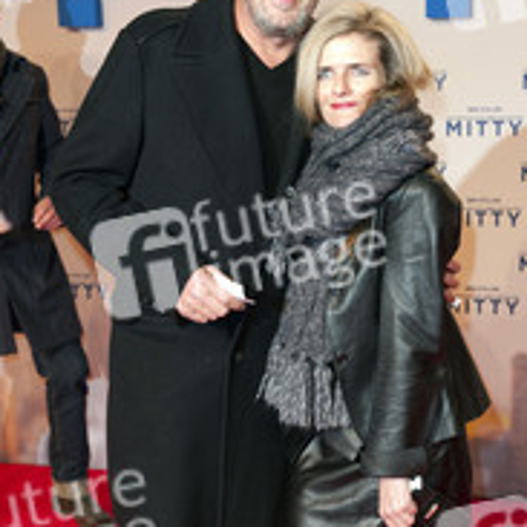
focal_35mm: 89
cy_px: 395
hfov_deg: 19.5
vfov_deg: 19.4
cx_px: 324
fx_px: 1533
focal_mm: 48
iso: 800
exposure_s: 1/160
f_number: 6.3
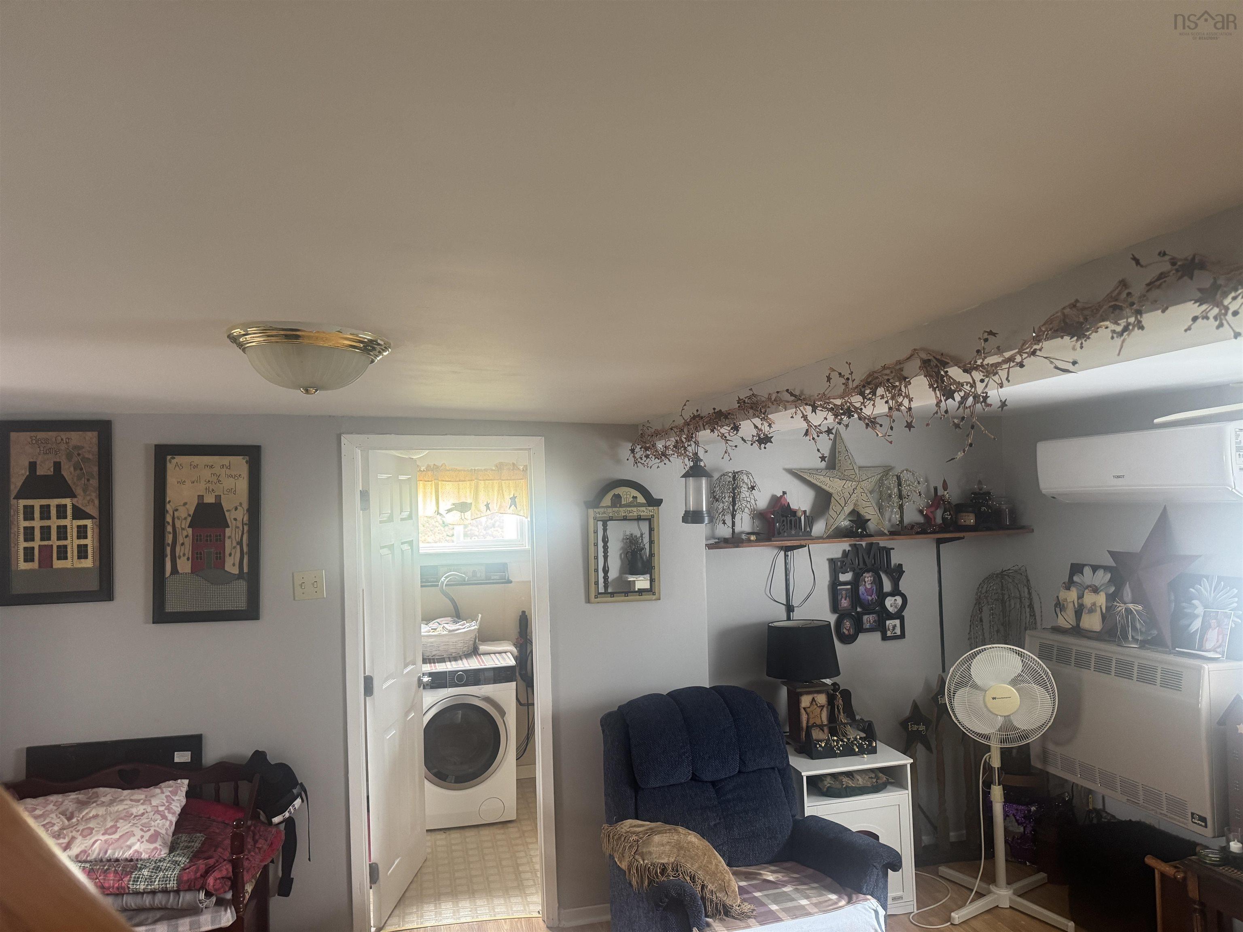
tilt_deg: +3.2
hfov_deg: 71.6
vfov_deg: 56.8
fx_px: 862
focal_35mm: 24
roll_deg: +1.9
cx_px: 622
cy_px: 466
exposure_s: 1/60
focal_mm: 6.76
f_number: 1.78
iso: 320
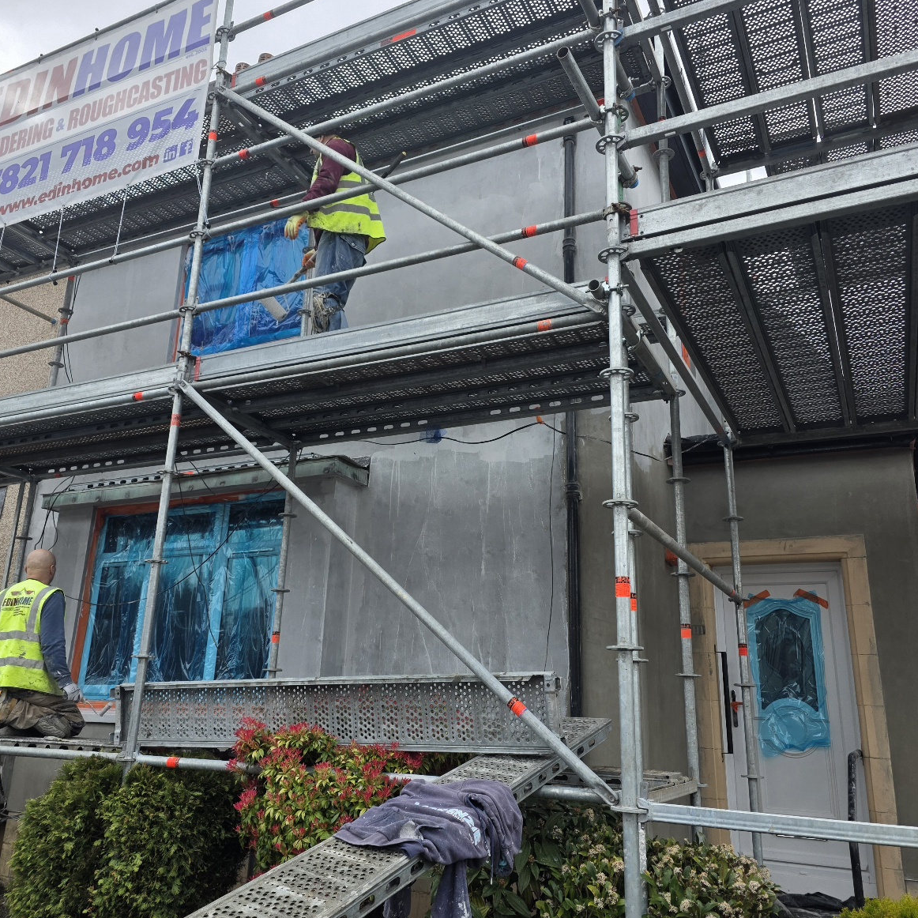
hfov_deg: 57.2
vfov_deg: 57.3
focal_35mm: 28
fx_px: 840
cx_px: 427
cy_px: 466
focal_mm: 6.3
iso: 80
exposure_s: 1/1667
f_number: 1.7
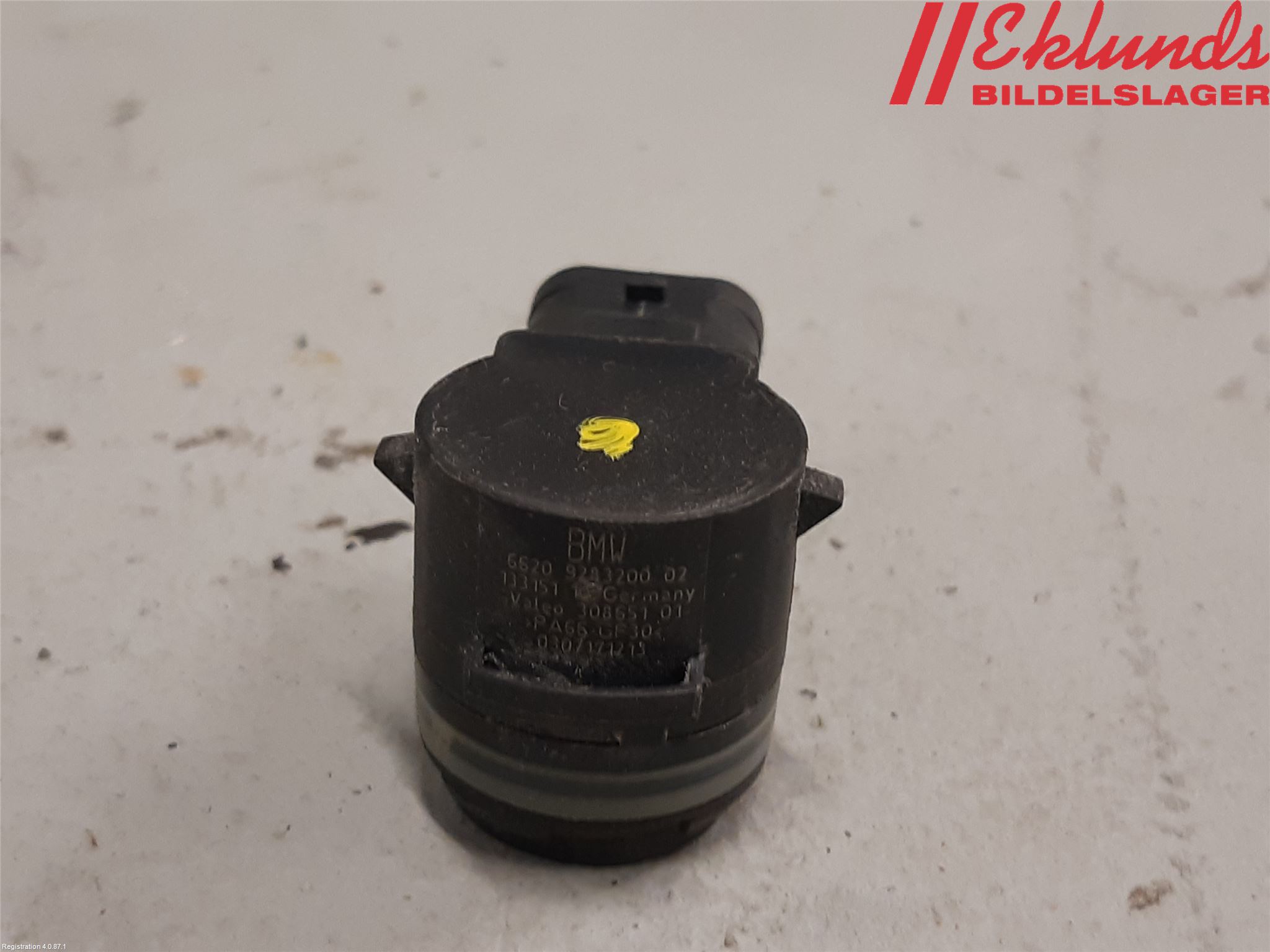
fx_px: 954
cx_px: 635
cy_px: 476
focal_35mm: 26
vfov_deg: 53.1
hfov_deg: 67.3
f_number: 1.7
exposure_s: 1/50
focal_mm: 3.93
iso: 100
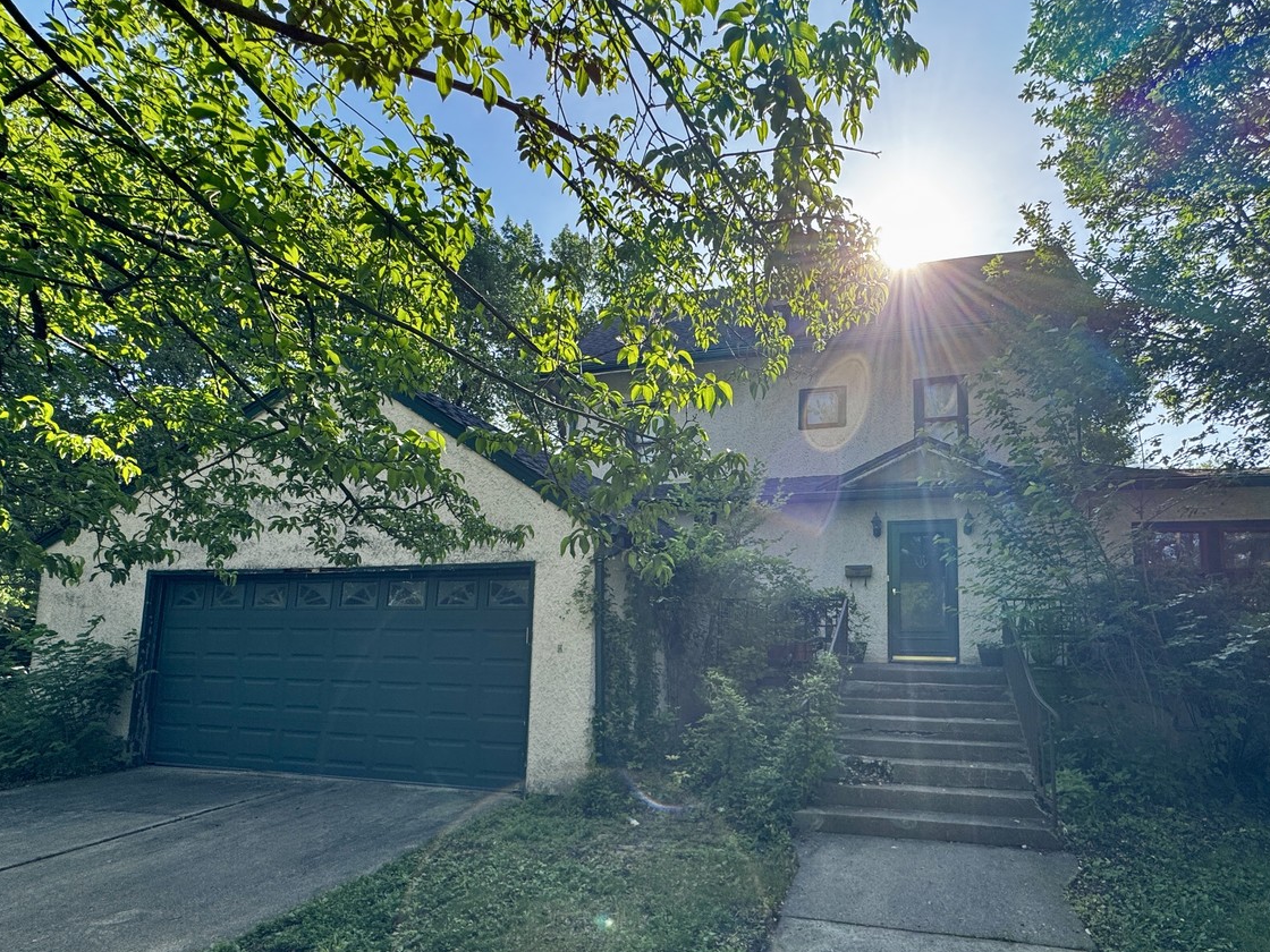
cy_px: 581
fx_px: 660
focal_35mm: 18
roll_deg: -0.4
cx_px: 755
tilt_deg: +5.5
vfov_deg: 70.7
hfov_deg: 86.8
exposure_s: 1/456
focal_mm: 2.22
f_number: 2.2
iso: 40
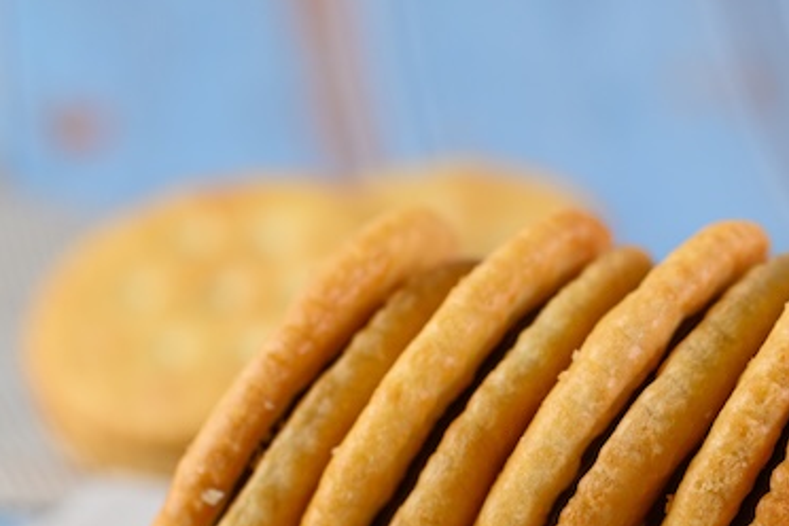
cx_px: 747
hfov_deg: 14.0
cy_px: 379
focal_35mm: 145
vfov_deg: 9.5
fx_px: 3178
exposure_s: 1/160
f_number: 5.6
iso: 100
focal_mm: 60
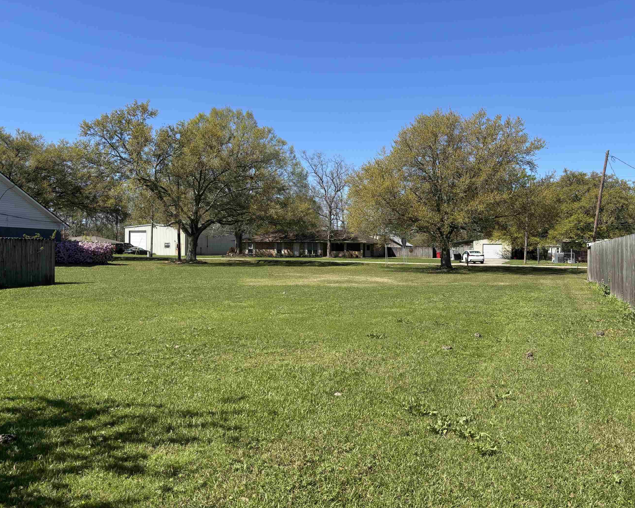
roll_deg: -0.2
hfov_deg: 58.5
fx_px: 564
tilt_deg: +0.1
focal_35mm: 30
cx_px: 362
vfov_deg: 48.5
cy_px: 263
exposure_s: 1/2571
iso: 50
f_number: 1.6
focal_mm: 5.96
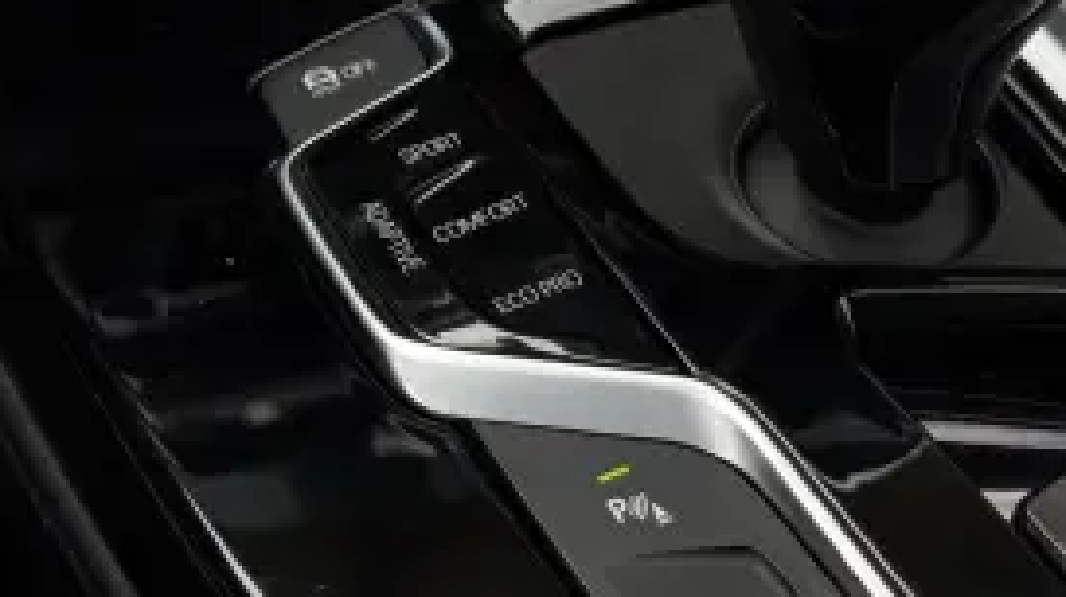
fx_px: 1949
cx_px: 527
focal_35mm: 69
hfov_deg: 30.6
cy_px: 203
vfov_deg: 17.4
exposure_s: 1/1055
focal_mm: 6.76
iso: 80
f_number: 1.78
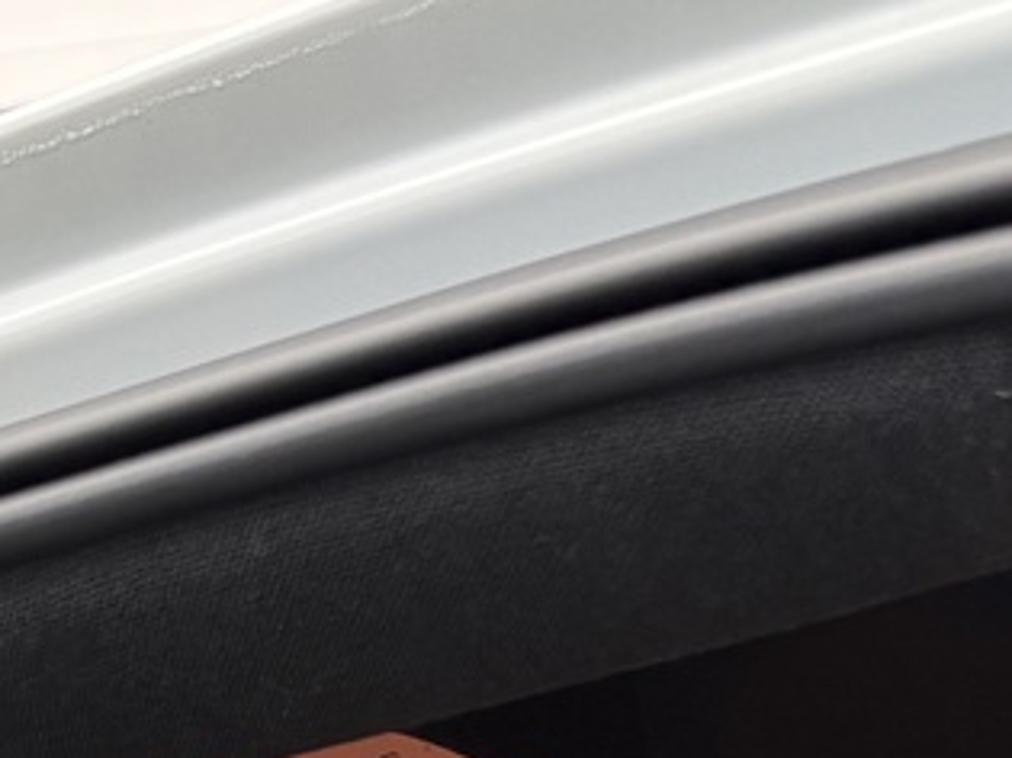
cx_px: 148
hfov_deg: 16.4
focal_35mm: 119
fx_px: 3478
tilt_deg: +26.1
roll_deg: -5.0
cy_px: 1439
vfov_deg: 11.4
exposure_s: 1/228
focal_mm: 5.96
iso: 64
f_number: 1.6
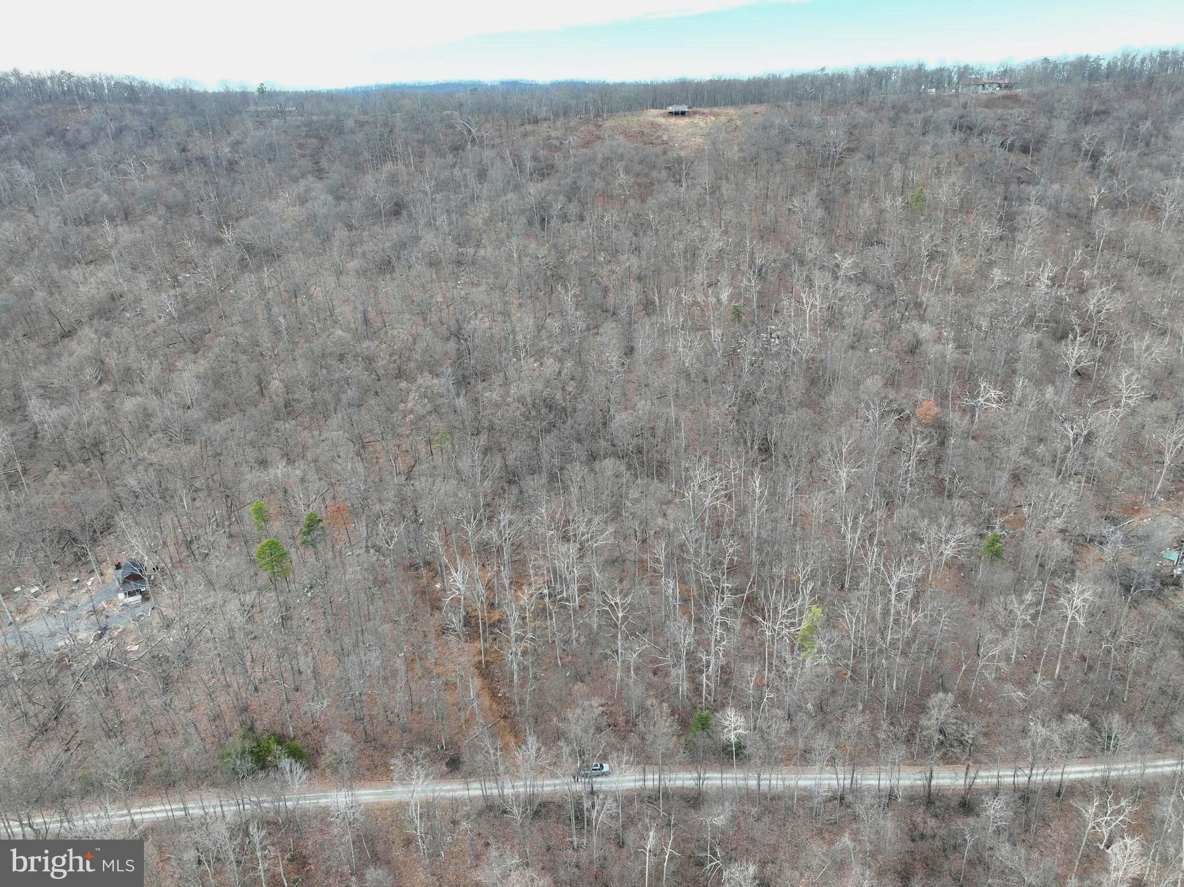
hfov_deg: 71.6
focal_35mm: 24
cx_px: 592
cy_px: 444
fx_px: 821
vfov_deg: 56.8
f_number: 2.8
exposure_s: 1/400
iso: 410
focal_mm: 12.29
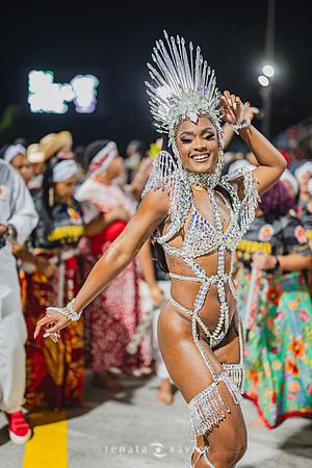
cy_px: 234
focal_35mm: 50
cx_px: 156
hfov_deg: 27.0
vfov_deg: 39.6
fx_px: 650
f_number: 1.2
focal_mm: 50
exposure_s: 1/1000
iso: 1600
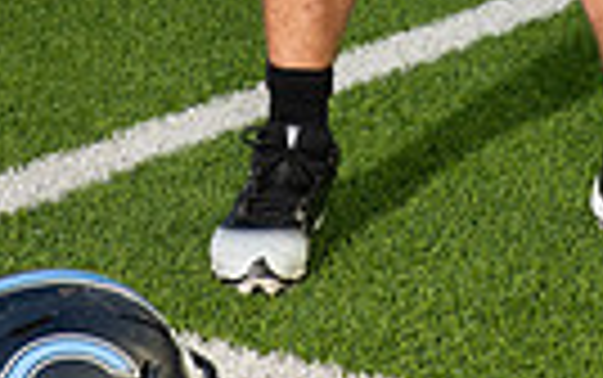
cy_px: -513
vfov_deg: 6.3
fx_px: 3273
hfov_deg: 10.5
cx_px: 482
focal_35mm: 199
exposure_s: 1/320
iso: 160
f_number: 7.1
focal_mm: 58
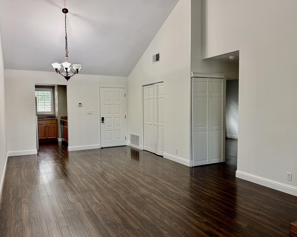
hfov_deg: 65.9
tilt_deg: -3.6
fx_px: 229
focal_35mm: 26
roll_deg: +0.7
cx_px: 136
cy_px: 118
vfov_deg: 54.9
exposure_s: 1/120
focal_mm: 6.76
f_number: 1.78
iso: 200
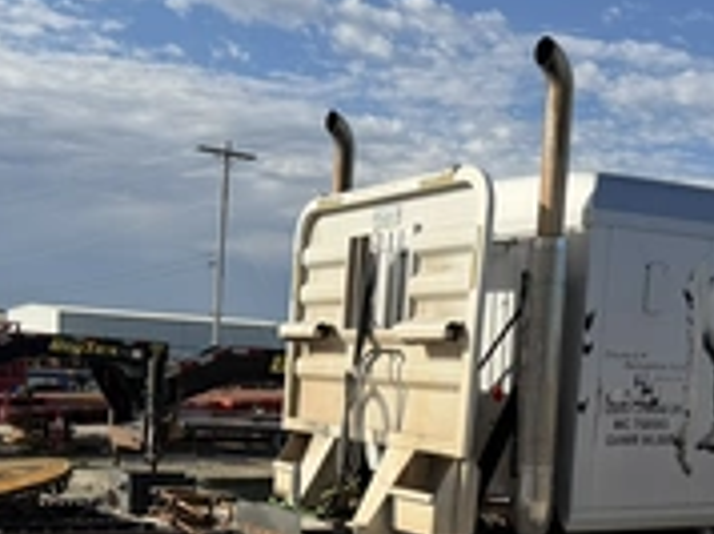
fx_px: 1112
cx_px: 301
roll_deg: -3.1
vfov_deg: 26.1
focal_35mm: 54
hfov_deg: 35.5
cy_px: 482
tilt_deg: -4.3
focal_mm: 6.76
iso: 80
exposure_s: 1/4673
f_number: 1.78
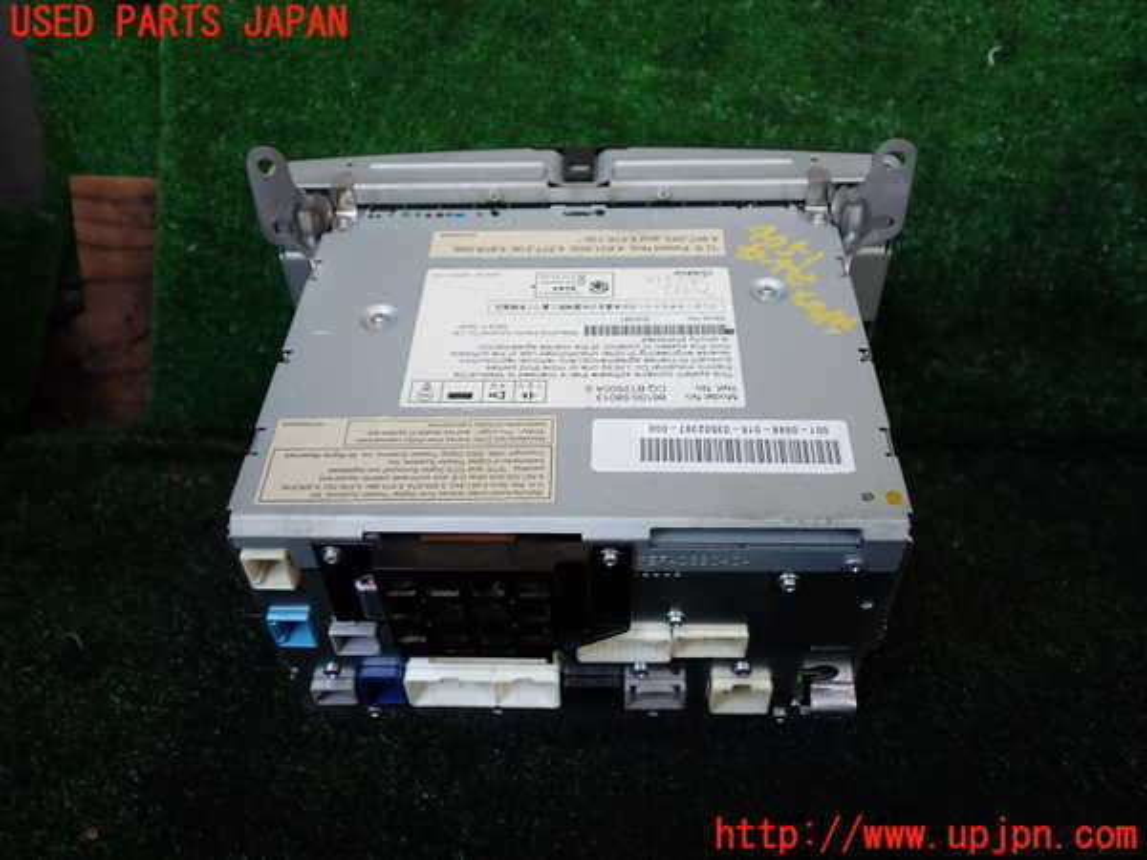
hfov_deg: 60.0
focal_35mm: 30
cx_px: 574
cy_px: 430
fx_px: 994
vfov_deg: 46.8
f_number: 2.3
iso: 100
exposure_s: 1/80
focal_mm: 5.4
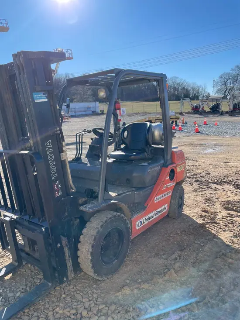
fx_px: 240
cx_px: 120
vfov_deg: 67.3
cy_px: 160
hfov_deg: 53.1
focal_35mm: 26
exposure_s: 1/1949
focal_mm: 4.2
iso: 32
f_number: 1.6
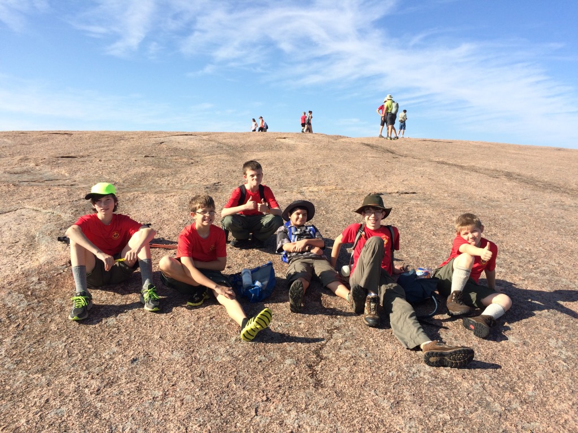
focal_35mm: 29
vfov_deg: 48.2
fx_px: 484
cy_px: 216
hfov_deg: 61.7
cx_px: 289
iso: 32
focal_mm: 4.15
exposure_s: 1/1208
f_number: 2.2
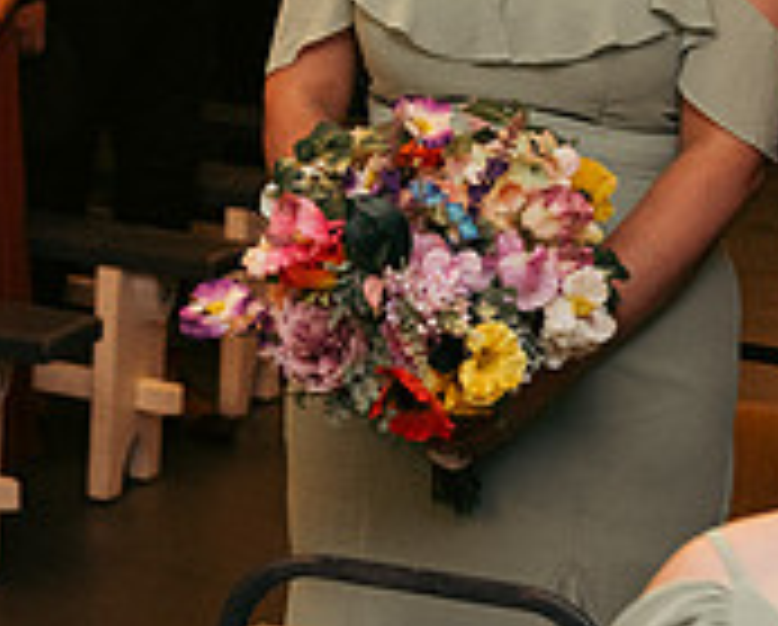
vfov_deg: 11.3
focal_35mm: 135
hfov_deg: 13.3
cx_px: -445
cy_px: -7
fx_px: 3114
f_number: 3.5
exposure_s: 1/160
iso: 2500
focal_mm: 43
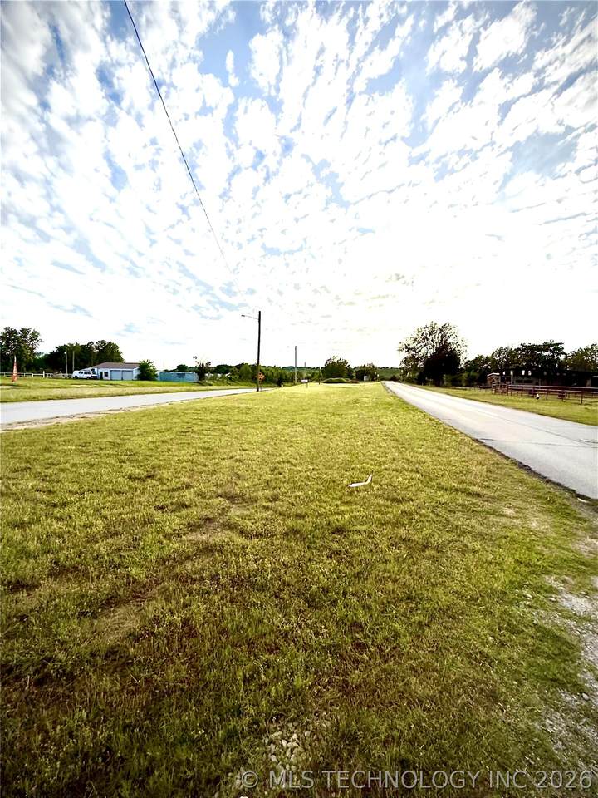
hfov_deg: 85.7
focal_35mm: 14
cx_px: 299
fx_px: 322
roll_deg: -2.5
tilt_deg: -1.9
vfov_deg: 102.1
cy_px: 399
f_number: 2.2
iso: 50
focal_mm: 2.22
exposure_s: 1/6173
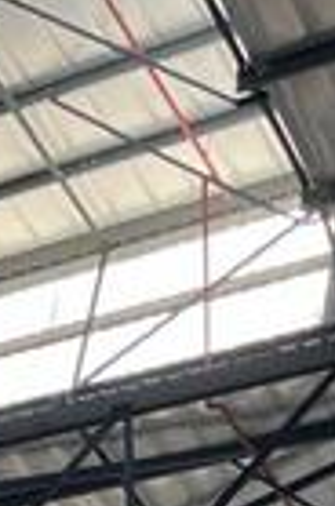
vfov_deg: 12.3
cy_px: 852
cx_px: -754
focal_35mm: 156
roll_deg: -5.4
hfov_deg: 7.4
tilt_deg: +15.6
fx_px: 2188
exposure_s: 1/101
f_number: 1.6
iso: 32
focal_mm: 5.1
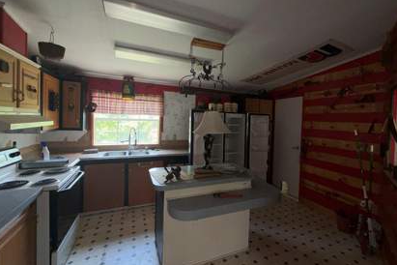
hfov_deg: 92.9
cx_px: 221
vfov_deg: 70.4
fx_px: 187
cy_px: 125
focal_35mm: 17
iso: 50
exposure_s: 1/68
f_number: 2.2
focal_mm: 2.22
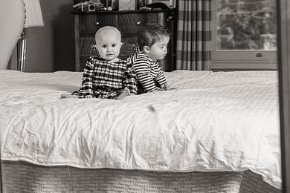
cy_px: 66
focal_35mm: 104
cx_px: 109
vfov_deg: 13.1
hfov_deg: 19.6
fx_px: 838
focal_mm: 70
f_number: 5.6
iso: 400
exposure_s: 1/200
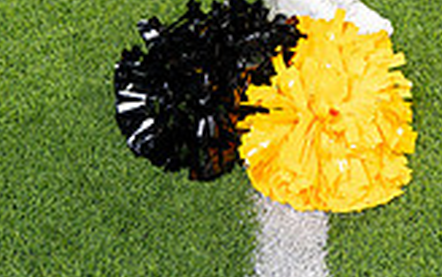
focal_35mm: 106
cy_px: -323
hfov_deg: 19.6
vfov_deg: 11.0
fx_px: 1279
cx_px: 294
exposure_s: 1/250
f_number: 4.5
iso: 640
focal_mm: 38
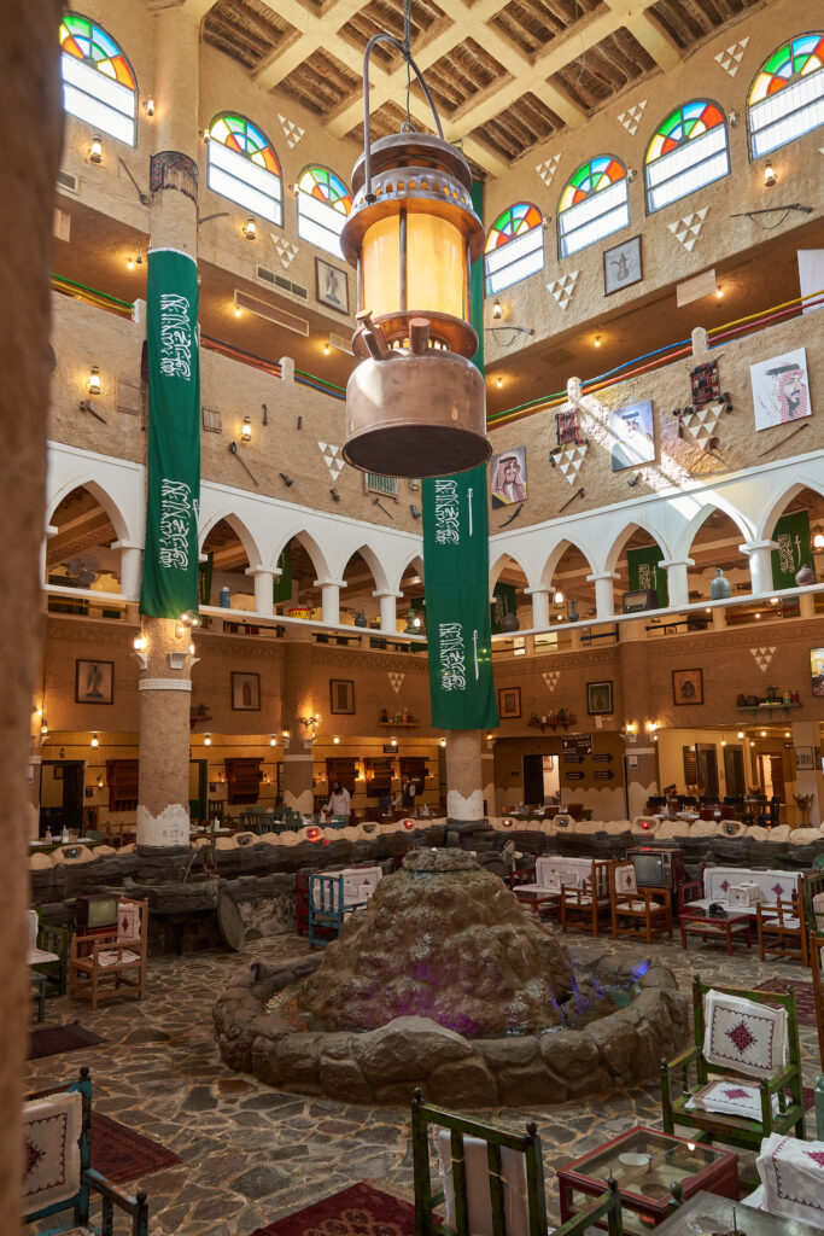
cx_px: 412
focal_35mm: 24
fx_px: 824
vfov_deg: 73.7
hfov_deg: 53.1
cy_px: 618
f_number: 6.3
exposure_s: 1/50
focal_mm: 24
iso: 1250
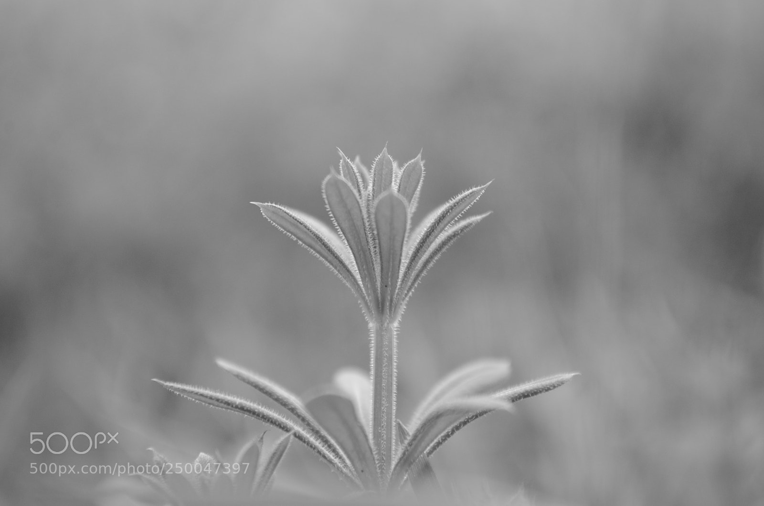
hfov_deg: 24.7
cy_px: 253
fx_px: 1747
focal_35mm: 82
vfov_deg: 16.5
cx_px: 382
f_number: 5.6
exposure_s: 1/100
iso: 400
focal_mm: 55
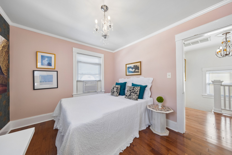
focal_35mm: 12
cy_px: 78
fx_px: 77
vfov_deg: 90.0
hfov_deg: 112.6
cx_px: 116
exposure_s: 1/10
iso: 160
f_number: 5.6
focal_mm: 8
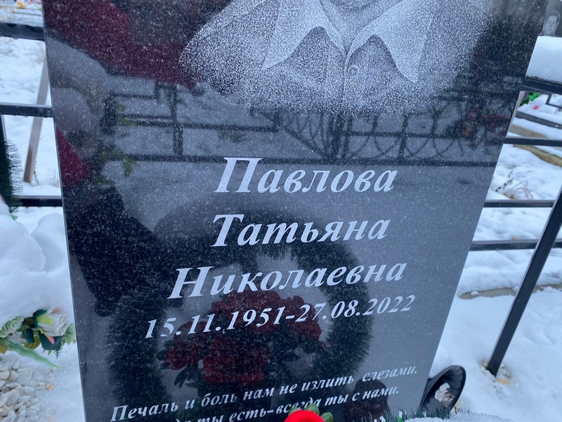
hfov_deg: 67.3
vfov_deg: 53.1
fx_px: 422
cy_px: 211
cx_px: 281
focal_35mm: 26
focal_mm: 4.25
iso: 64
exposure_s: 1/122
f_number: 1.8
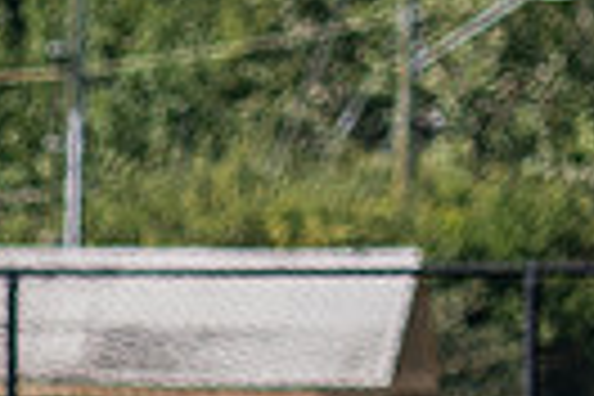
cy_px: 844
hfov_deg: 1.7
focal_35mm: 1180
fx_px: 19468
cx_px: -780
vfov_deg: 1.2
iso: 160
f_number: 2.8
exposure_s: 1/2000
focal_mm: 102
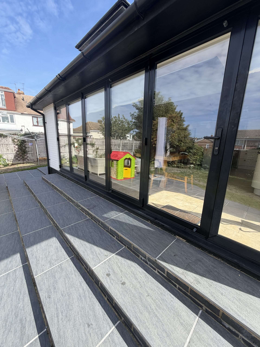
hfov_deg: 85.7
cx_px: 130
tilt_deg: -11.2
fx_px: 140
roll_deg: -3.6
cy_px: 174
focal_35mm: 14
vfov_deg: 102.1
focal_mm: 2.22
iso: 40
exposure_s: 1/569
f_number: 2.2
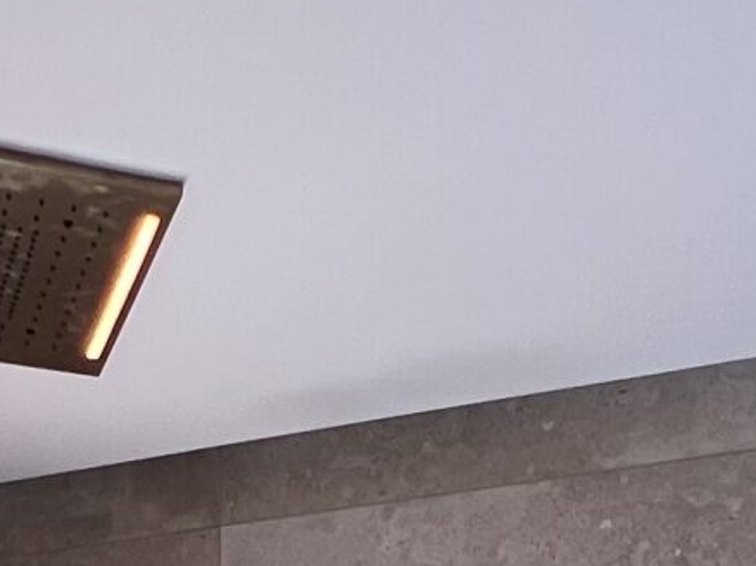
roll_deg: +1.0
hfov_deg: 25.6
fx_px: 1659
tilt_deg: -2.8
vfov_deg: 14.6
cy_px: 1246
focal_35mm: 76
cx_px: 450
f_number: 1.8
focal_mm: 1.57
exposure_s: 1/100
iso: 64
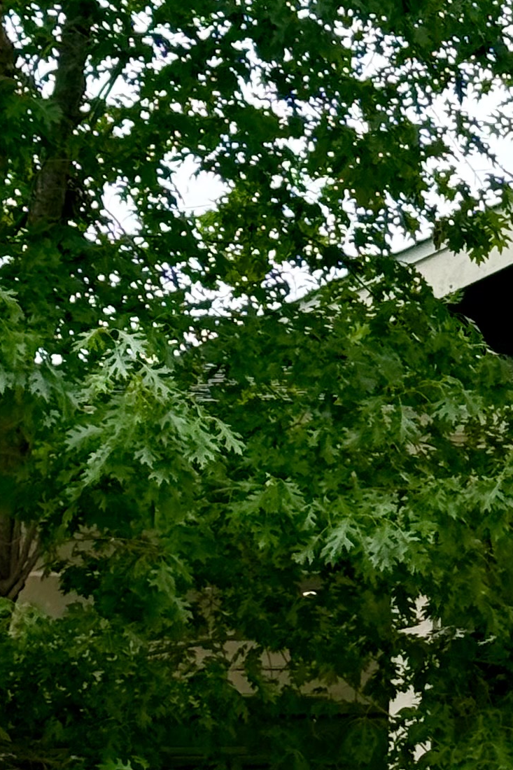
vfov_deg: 11.1
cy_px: 741
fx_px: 3913
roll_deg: +0.1
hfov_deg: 7.4
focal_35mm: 183
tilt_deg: +13.7
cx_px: 803
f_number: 1.78
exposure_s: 1/490
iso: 100
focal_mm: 6.76
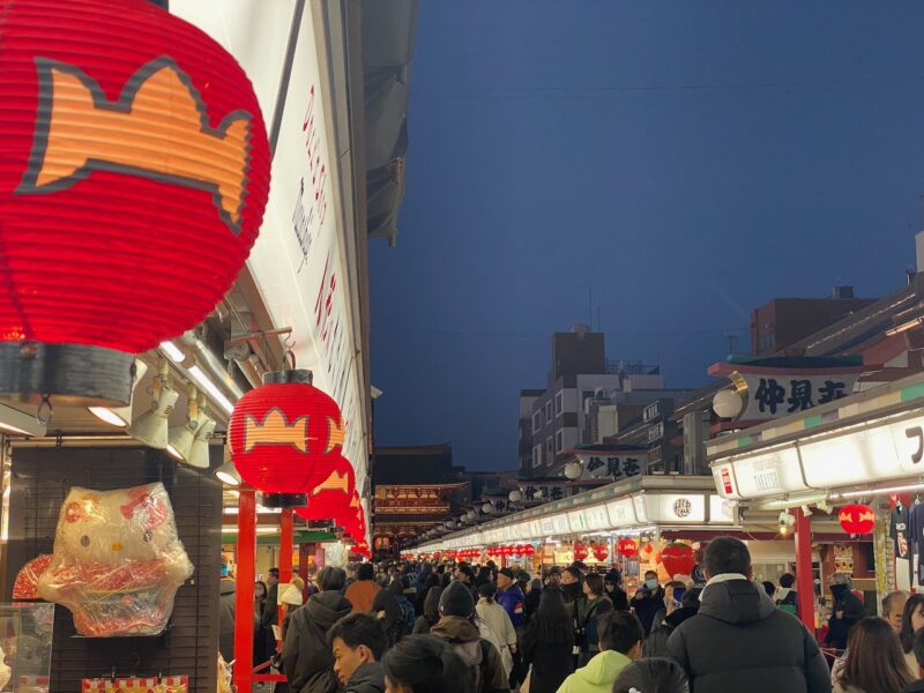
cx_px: 462
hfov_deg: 36.8
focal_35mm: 52
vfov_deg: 28.0
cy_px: 346
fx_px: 1388
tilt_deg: +8.7
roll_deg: +0.1
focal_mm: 6
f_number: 2
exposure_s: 1/100
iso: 125
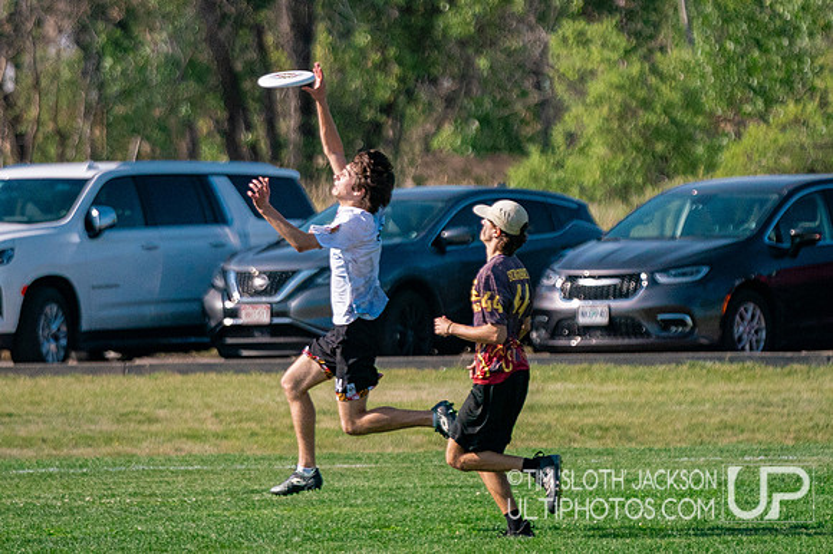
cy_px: 236
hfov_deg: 5.0
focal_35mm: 413
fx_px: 9540
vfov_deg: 3.3
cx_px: 363
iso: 1000
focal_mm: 200
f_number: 2.8
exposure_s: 1/32000
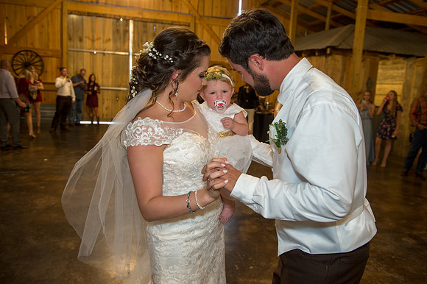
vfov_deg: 44.9
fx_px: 344
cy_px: 142
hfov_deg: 63.7
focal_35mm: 29
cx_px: 214
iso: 1600
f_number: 4
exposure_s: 1/160
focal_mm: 29
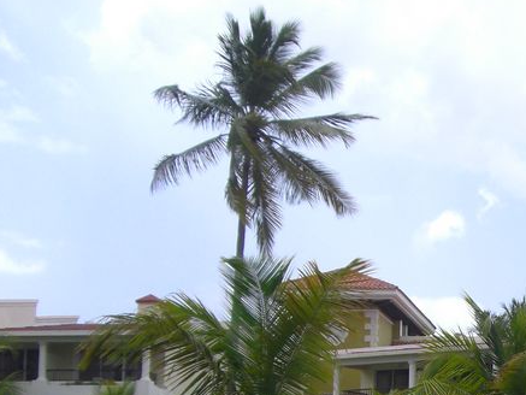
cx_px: 610
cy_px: 412
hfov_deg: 20.7
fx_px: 1353
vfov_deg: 16.2
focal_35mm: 89
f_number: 8
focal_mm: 6.2
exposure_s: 1/200
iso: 100
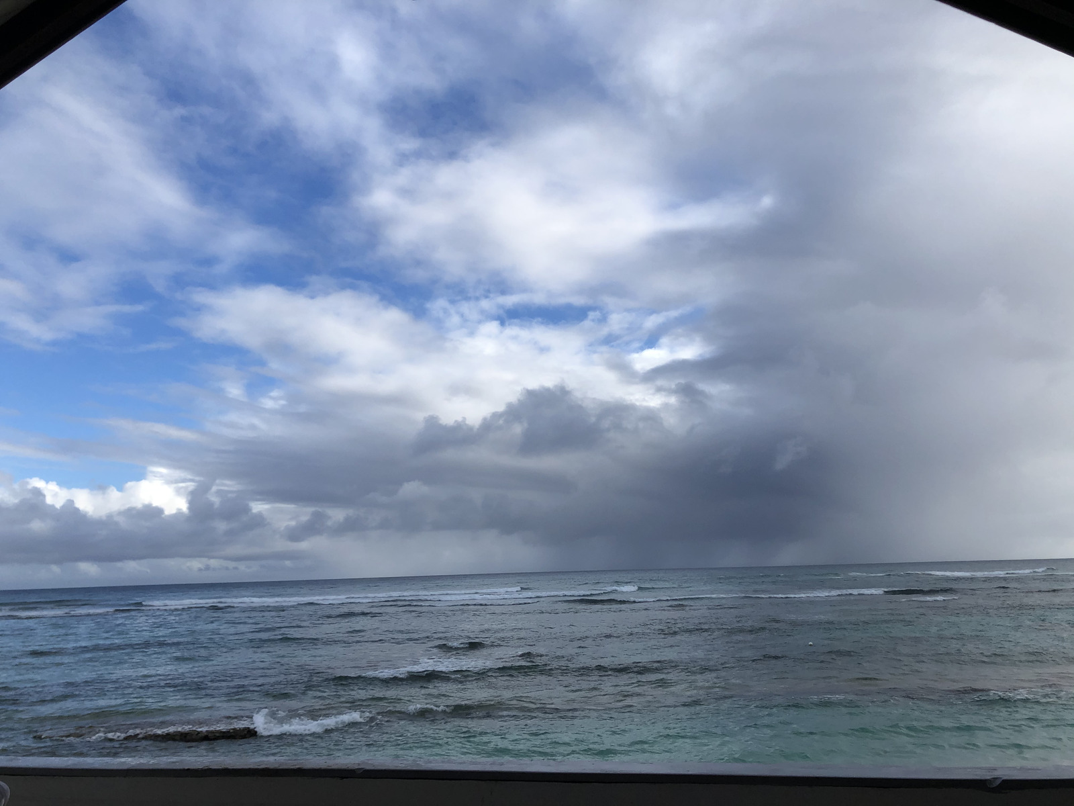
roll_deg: +2.4
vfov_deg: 49.7
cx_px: 537
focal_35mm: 28
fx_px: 869
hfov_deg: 63.4
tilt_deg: +11.0
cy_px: 403
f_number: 1.8
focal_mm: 4
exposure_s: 1/2667
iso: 20
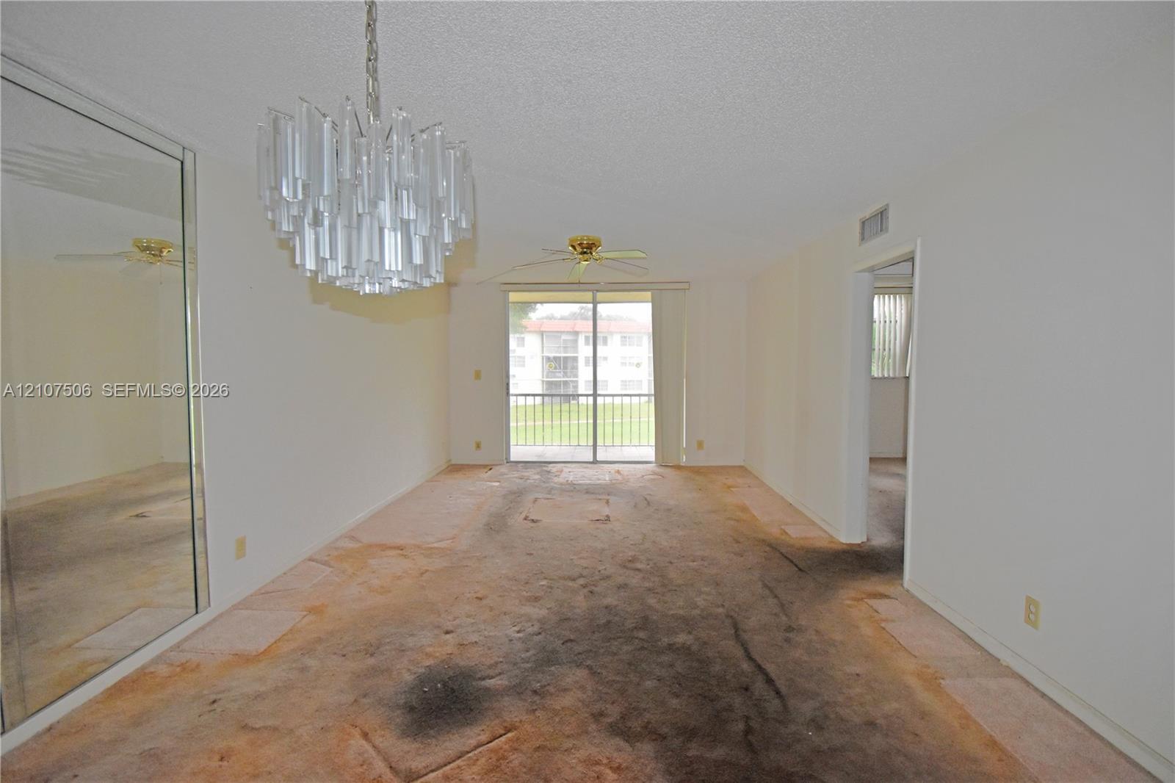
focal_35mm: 15
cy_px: 392
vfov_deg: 77.3
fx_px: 489
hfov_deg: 100.4
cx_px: 588
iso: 2000
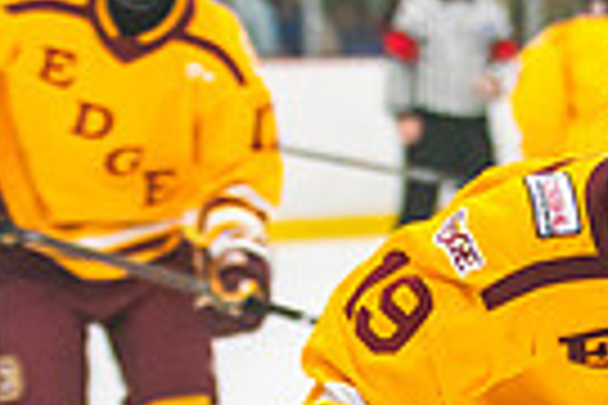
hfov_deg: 3.7
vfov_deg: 2.5
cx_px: 869
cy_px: 542
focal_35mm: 555
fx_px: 9373
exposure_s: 1/640
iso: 1000
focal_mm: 90
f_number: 2.8
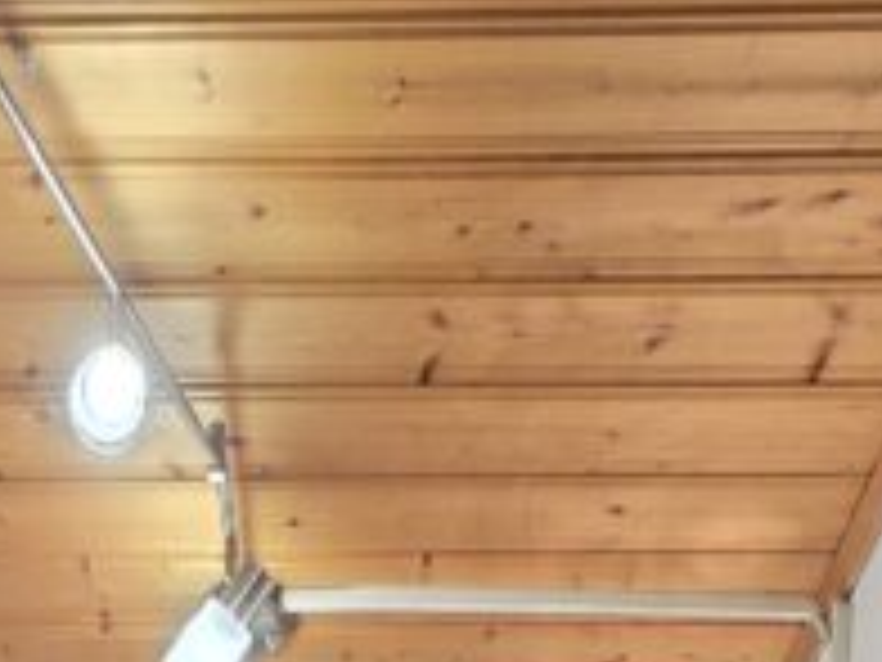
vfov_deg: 12.1
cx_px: 189
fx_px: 1733
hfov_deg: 28.0
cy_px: 1905
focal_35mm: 68
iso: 500
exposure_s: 1/50
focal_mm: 2.2
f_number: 2.2
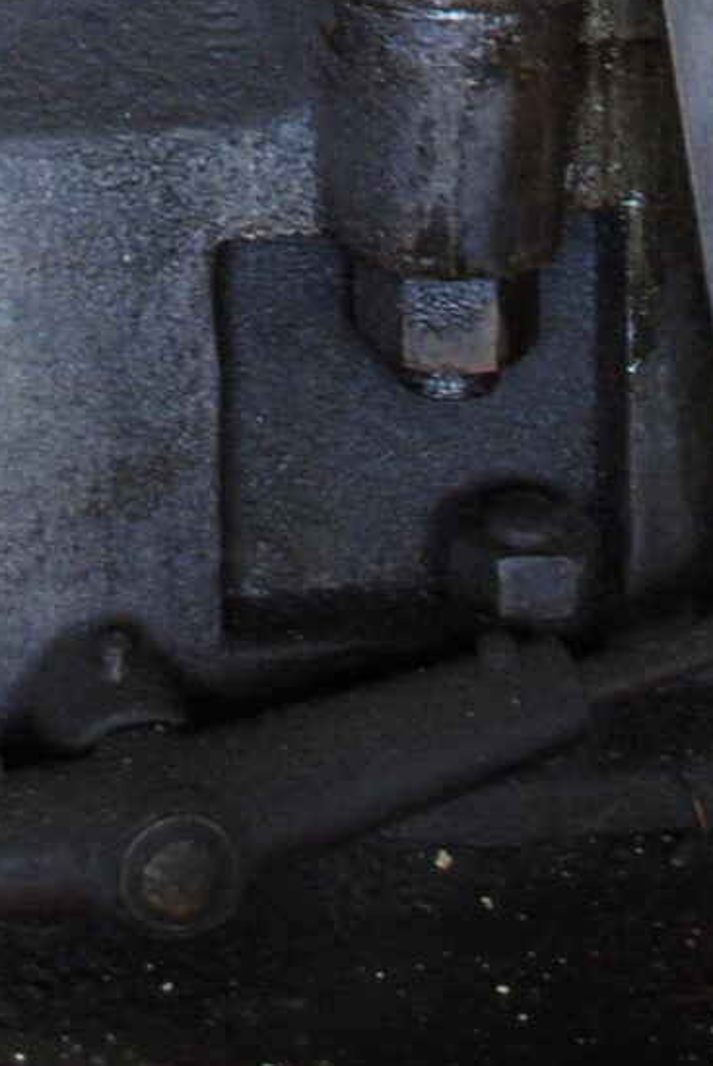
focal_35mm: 126
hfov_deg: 10.7
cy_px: -1379
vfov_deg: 12.9
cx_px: -208
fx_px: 3736
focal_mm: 18
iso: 400
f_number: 3.5
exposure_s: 1/13
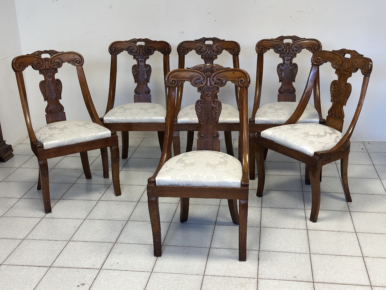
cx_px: 193
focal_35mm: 48
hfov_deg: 39.7
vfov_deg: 30.3
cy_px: 145
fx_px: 535
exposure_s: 1/100
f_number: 1.78
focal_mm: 6.86
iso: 125
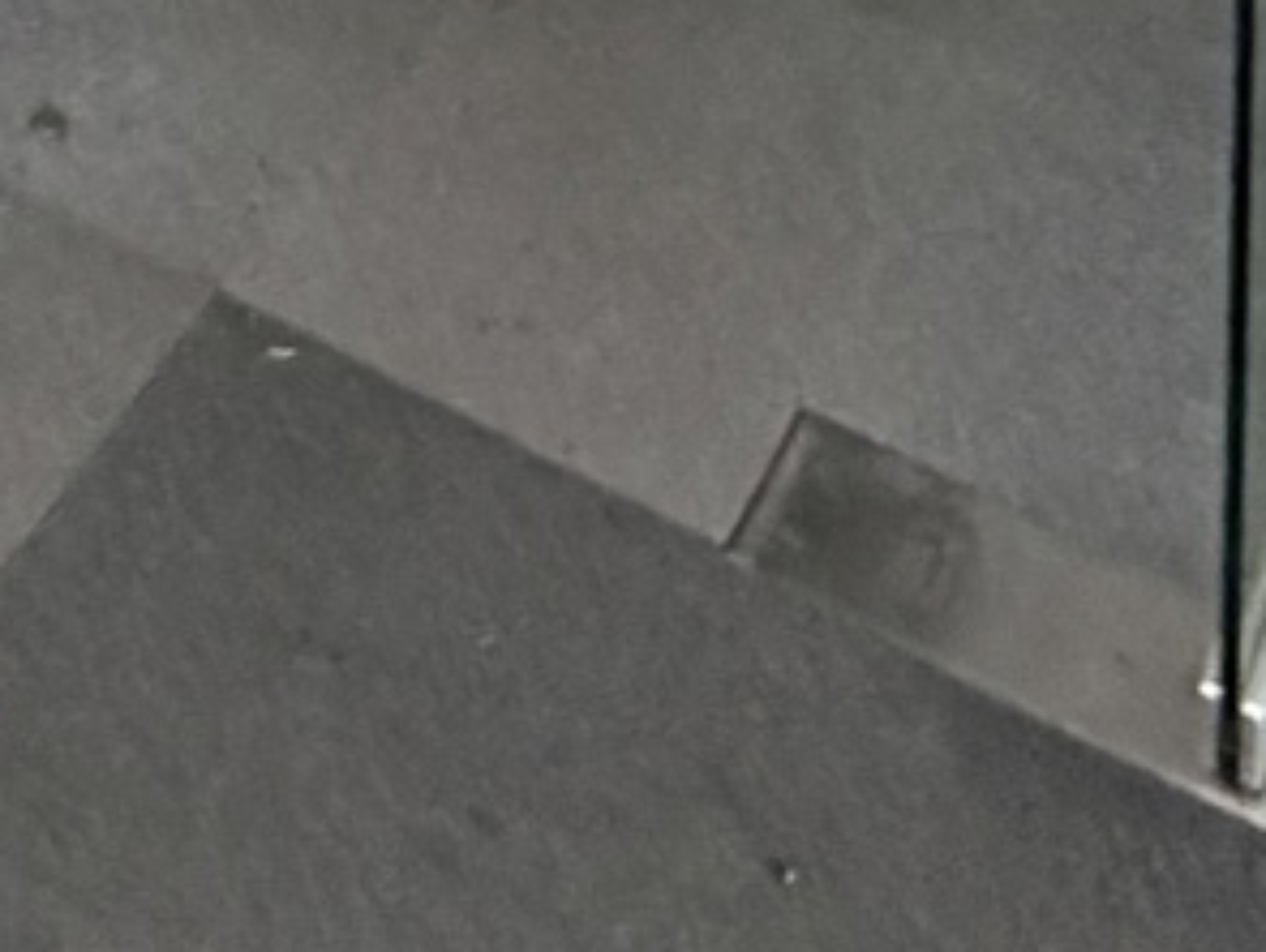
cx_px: -262
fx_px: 3332
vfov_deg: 10.4
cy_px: -2046
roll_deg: +0.2
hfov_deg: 20.1
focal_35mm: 91
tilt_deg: -3.0
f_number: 2.2
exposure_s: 1/50
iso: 250
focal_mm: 2.22
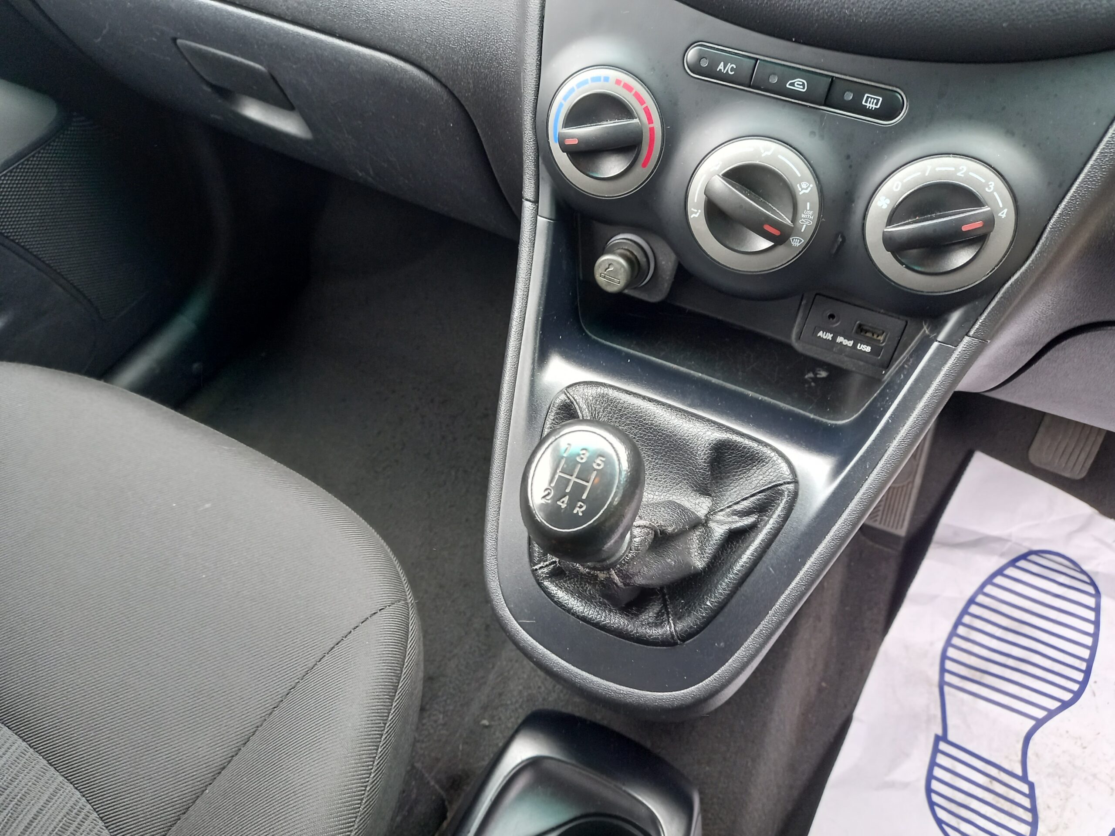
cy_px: 418
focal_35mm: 25
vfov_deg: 54.9
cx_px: 558
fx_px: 805
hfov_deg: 69.4
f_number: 2
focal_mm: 4.6
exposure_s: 1/30
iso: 160
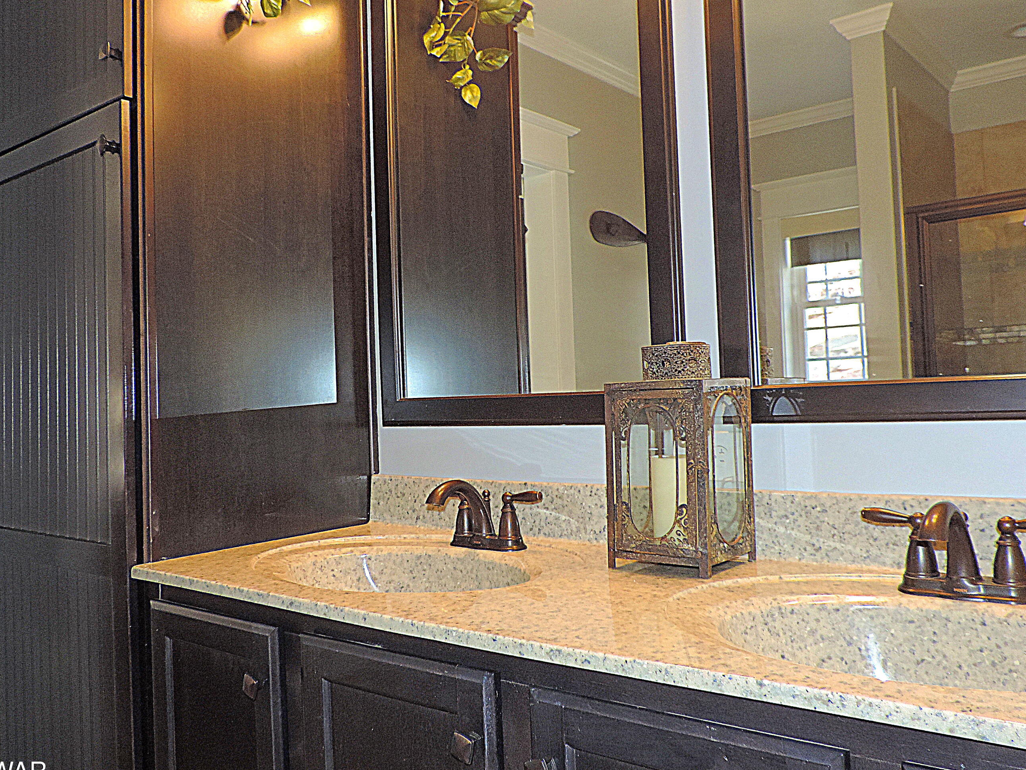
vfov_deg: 49.7
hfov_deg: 63.4
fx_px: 830
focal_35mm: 28
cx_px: 488
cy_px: 363
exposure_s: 1/30
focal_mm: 4.3
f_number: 3
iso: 200
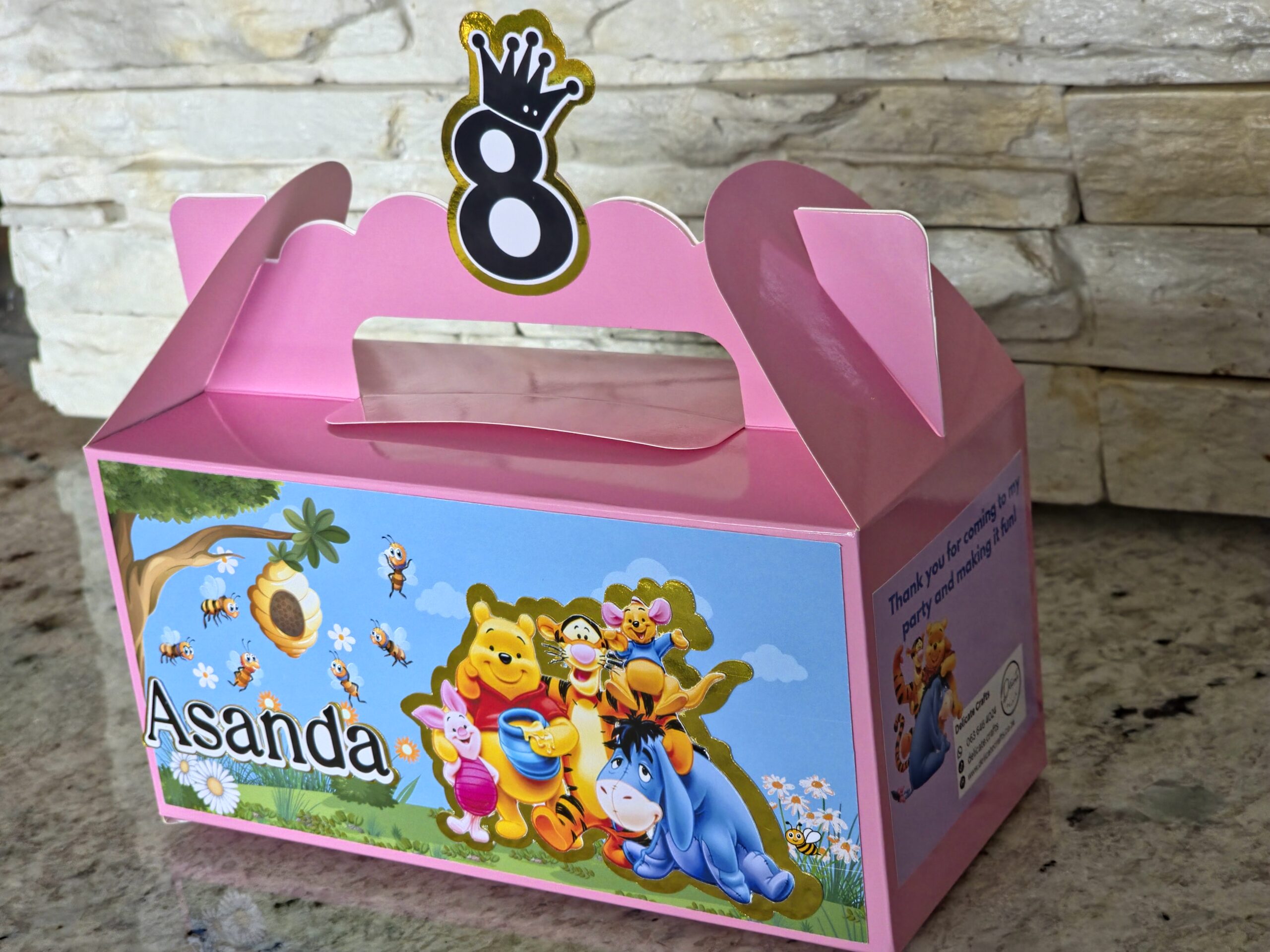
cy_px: 476
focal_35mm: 69
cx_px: 635
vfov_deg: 21.3
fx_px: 2531
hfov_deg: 28.2
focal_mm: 7.9
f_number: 2.4
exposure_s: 1/100
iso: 320
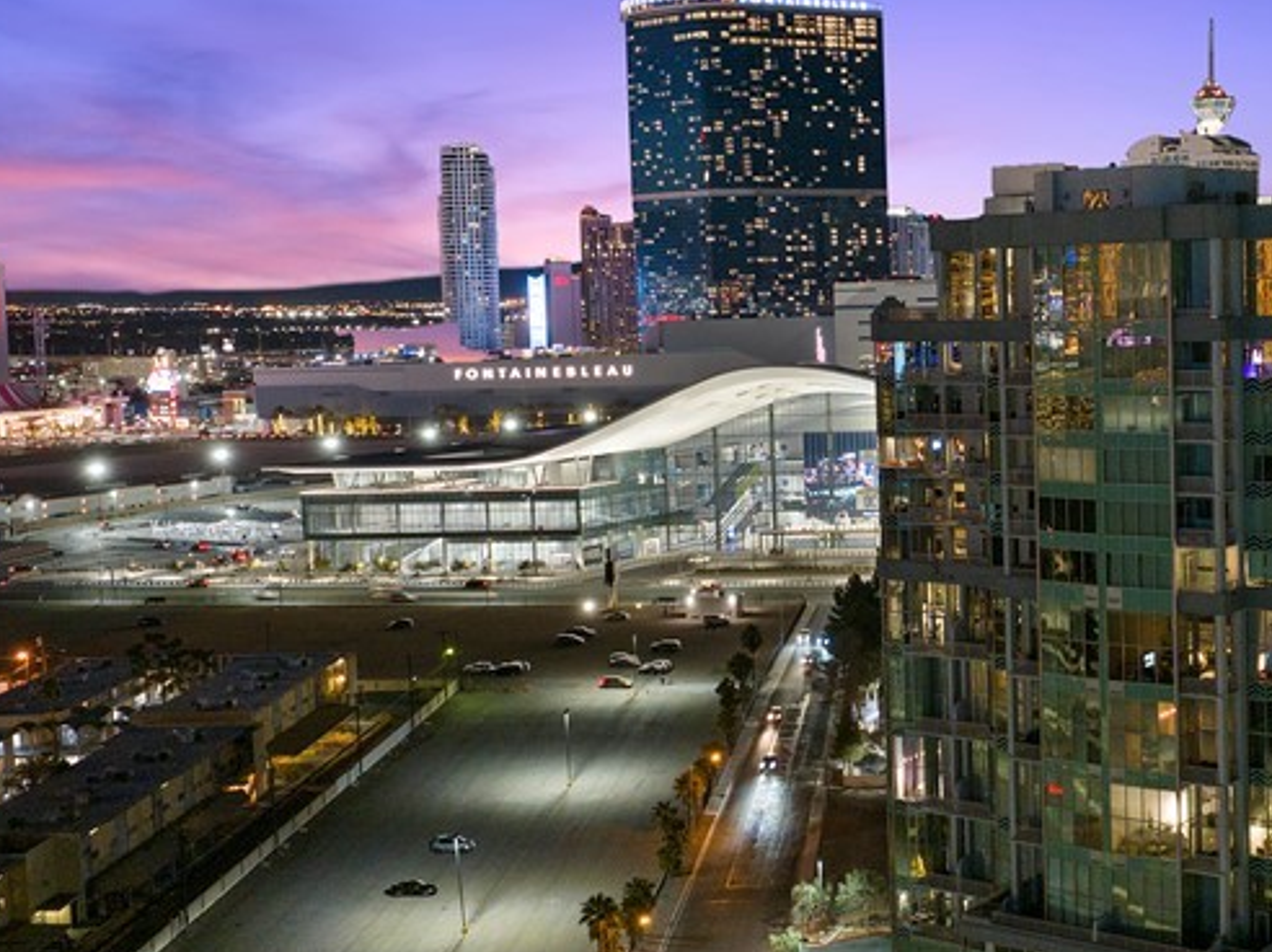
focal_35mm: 50
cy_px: 442
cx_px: 959
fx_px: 1836
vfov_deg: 29.1
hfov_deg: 37.3
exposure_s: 1/10
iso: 1830
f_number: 2.8
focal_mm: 12.29
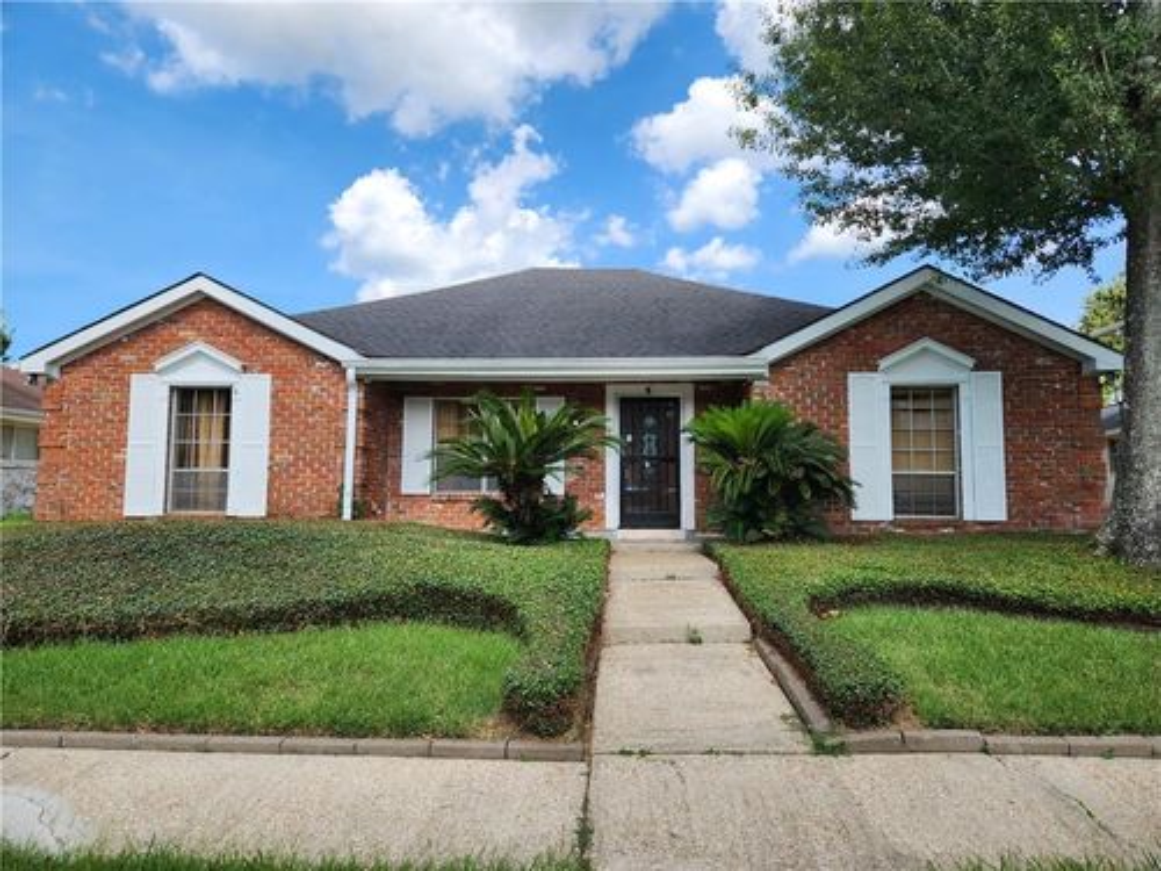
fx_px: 771
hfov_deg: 73.9
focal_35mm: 23
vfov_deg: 58.9
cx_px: 580
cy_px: 436
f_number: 1.8
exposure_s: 1/904
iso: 20
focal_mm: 5.4
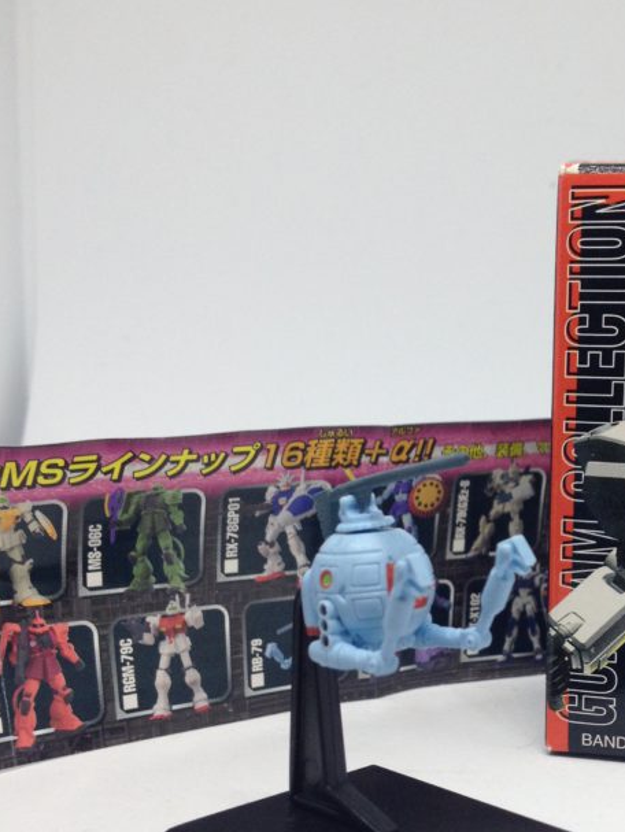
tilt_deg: -14.0
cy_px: 613
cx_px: 492
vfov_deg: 32.1
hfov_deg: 24.5
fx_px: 1419
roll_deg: +0.6
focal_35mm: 59
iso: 50
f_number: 2.4
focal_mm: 4.28
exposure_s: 1/60
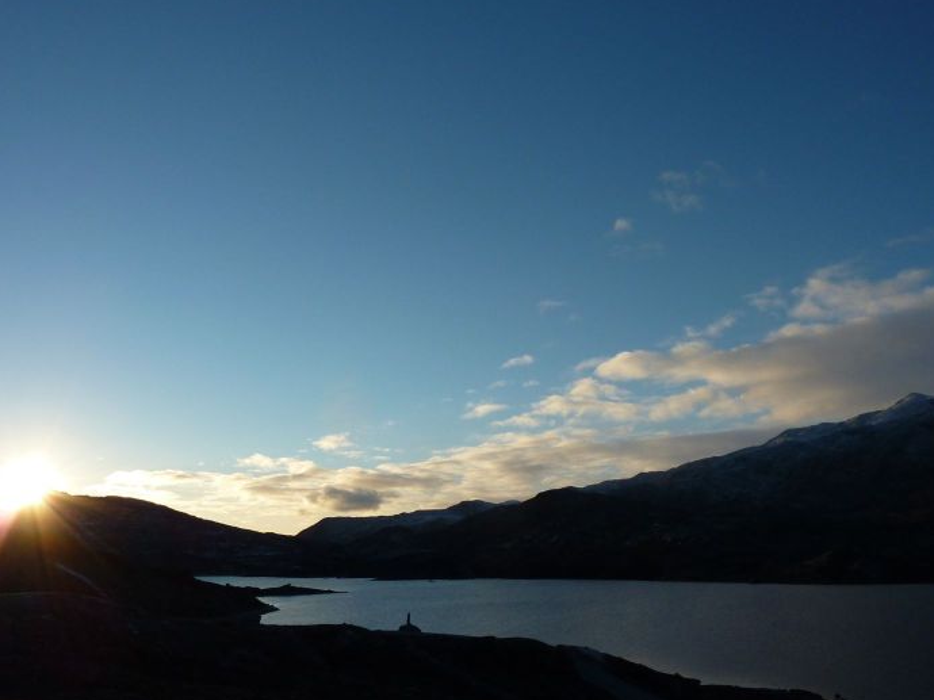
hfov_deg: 61.5
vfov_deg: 48.2
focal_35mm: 29
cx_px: 410
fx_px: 782
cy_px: 355
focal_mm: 4.1
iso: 80
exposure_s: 1/400
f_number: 5.6
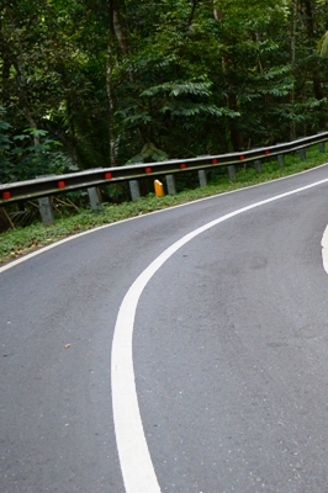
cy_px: 198
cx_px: 338
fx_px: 903
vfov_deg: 30.5
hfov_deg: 19.9
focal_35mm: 66
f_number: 3.8
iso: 800
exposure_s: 1/500
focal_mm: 22
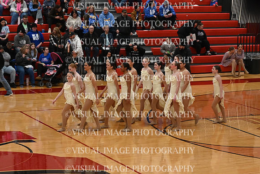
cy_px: 87
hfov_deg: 17.1
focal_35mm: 120
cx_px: 130
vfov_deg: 11.4
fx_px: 867
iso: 5000
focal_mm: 80
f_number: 4
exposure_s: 1/400
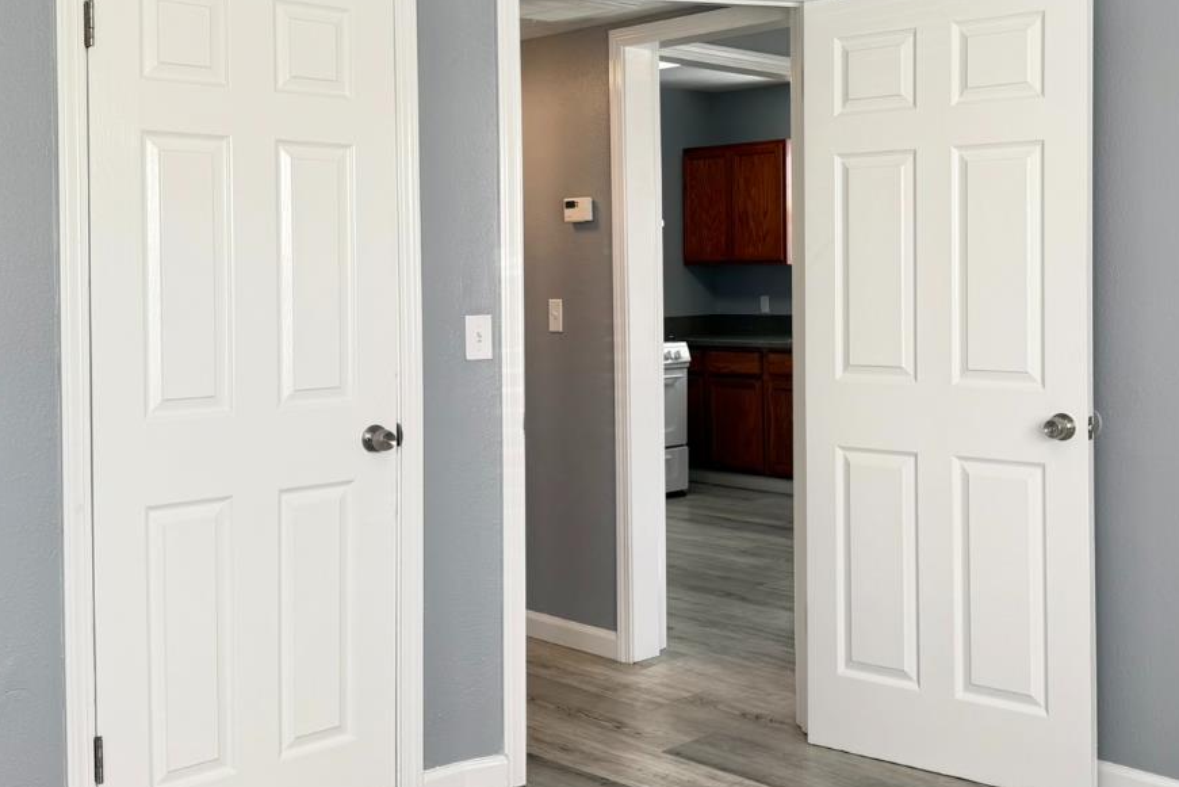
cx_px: 717
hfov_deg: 45.1
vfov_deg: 31.1
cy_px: 291
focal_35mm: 43
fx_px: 1408
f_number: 1.78
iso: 64
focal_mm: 6.76
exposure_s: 1/120
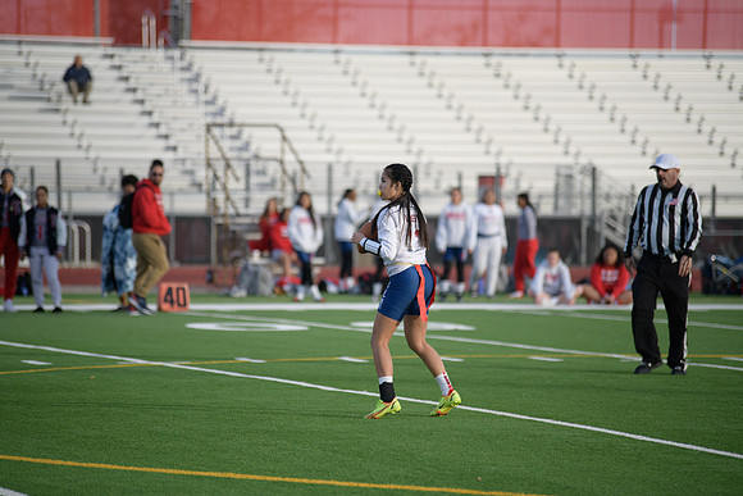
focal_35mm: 200
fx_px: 4129
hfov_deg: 10.3
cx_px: 372
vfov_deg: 6.9
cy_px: 248
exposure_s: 1/4000
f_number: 2.8
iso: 640
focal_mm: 200
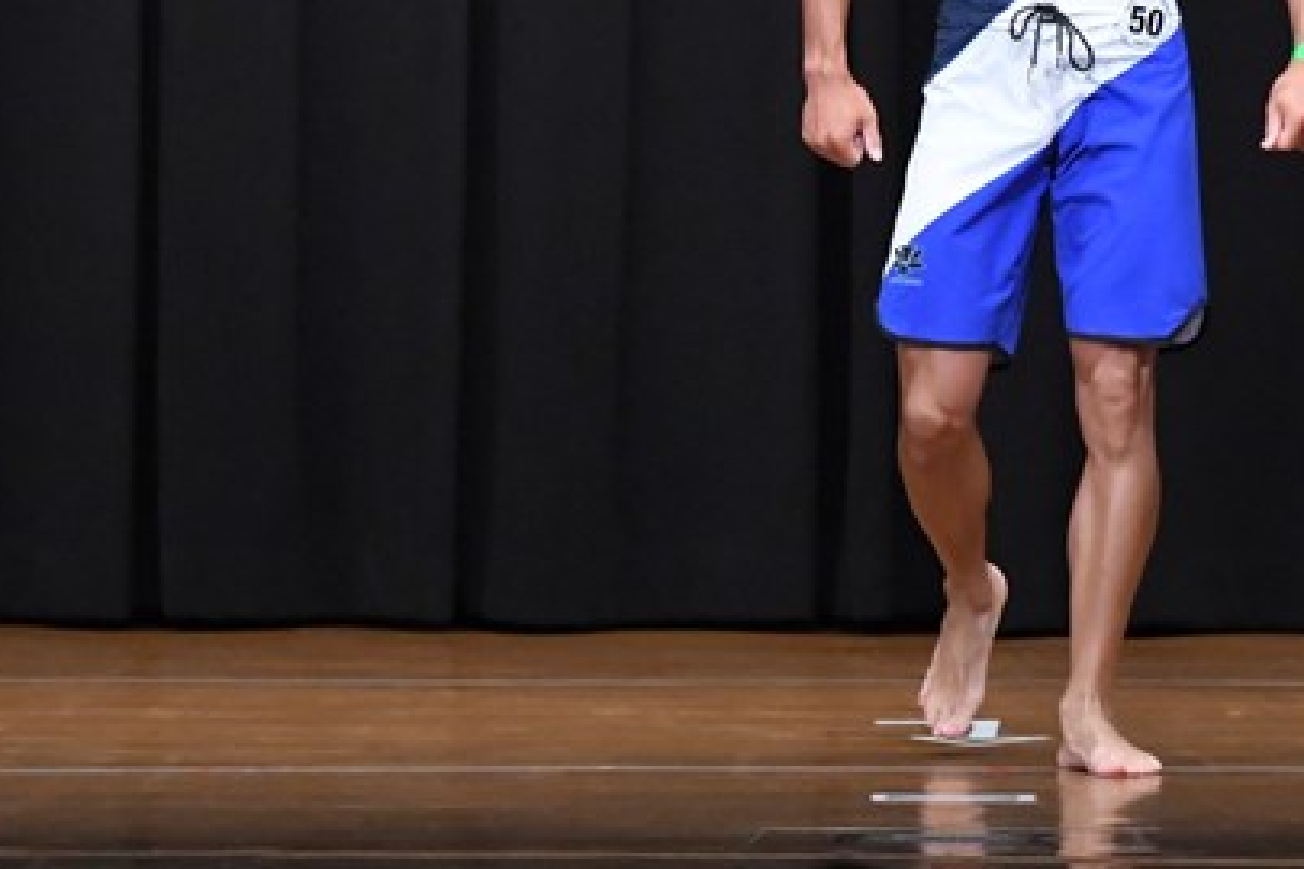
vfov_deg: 3.3
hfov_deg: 5.0
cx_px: 890
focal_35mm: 415
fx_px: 15031
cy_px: 154
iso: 8000
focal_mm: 145
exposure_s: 1/400
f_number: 5.6
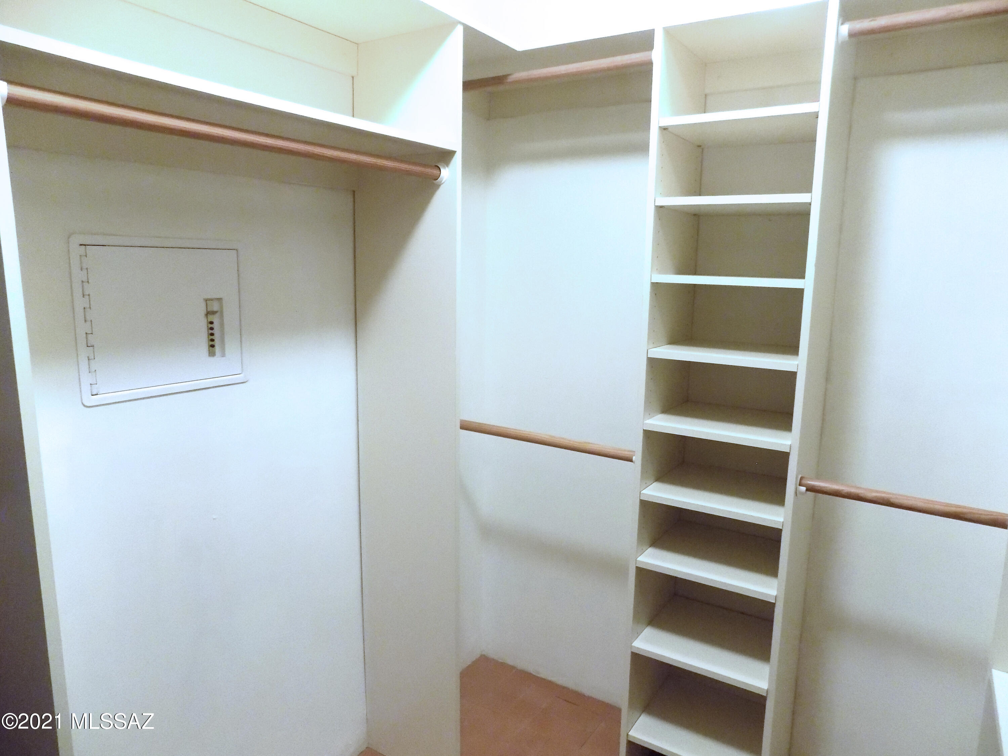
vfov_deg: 58.9
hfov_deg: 73.9
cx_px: 504
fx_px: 670
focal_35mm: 23
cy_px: 378
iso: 400
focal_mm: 4
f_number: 3.1
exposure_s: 1/13
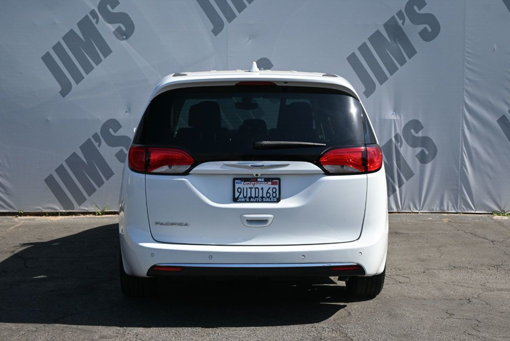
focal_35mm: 57
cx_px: 255
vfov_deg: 23.8
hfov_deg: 35.0
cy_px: 170
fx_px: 808
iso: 100
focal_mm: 38
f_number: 5.6
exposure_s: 1/250
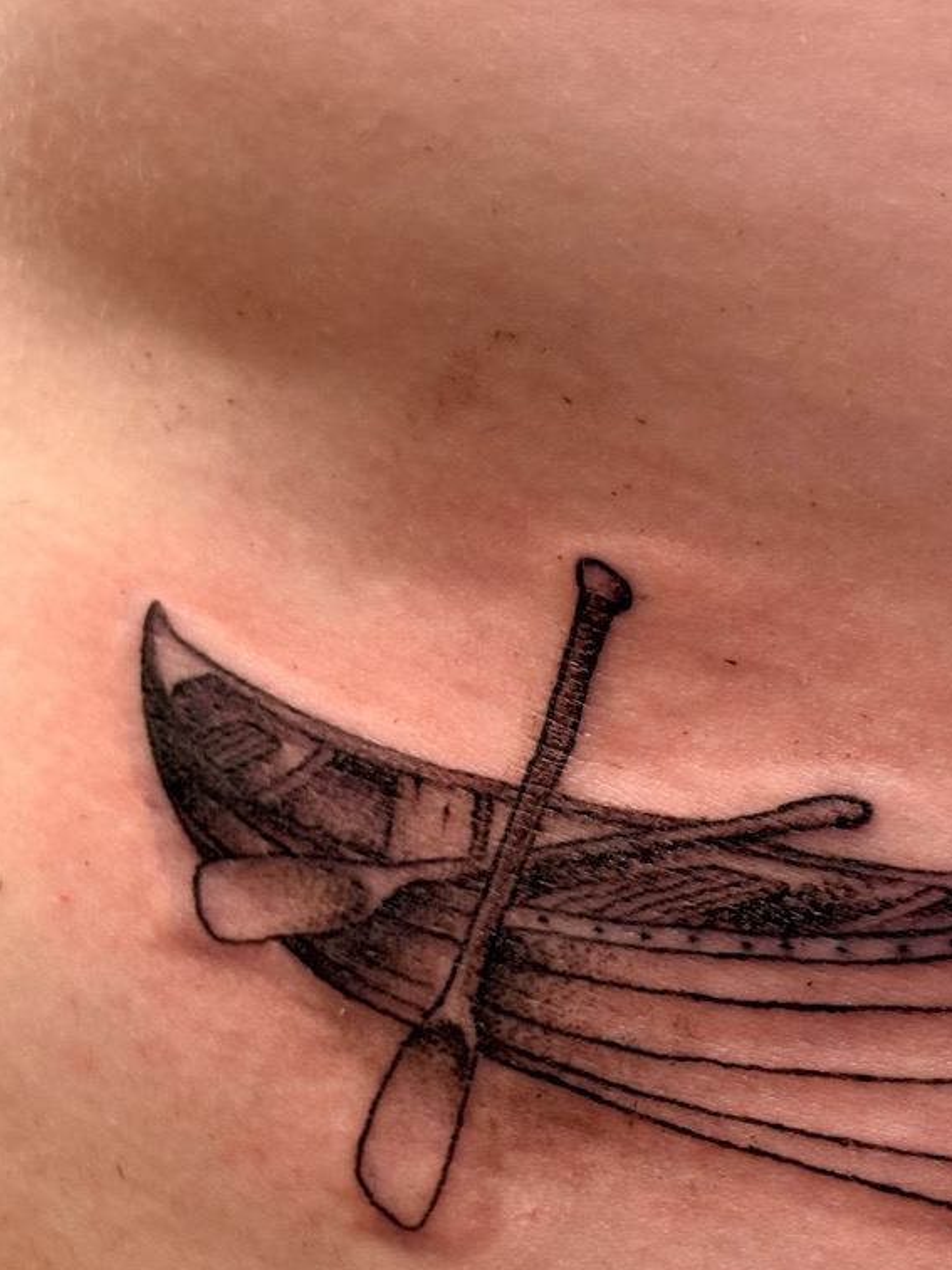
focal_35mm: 88
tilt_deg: -19.4
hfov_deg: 16.6
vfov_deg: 22.0
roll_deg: -14.9
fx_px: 3227
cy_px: 991
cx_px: 799
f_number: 1.6
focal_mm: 5.96
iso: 200
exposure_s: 1/40
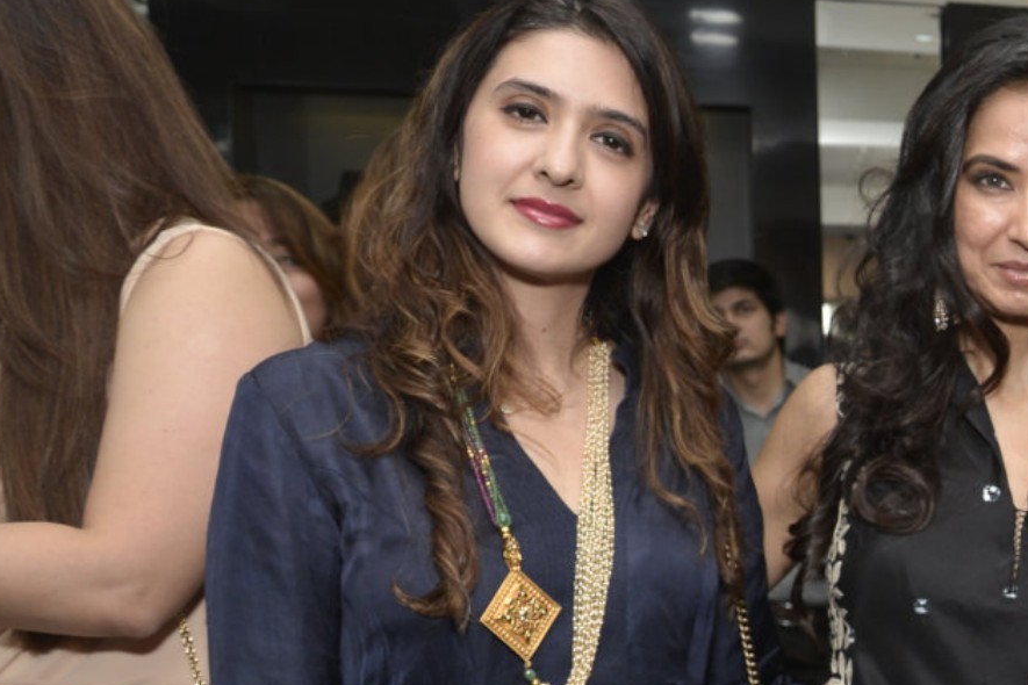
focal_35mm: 61
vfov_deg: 21.8
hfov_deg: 28.2
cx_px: 1273
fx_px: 1742
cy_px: 605
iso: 500
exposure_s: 1/200
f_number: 5.6
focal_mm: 24
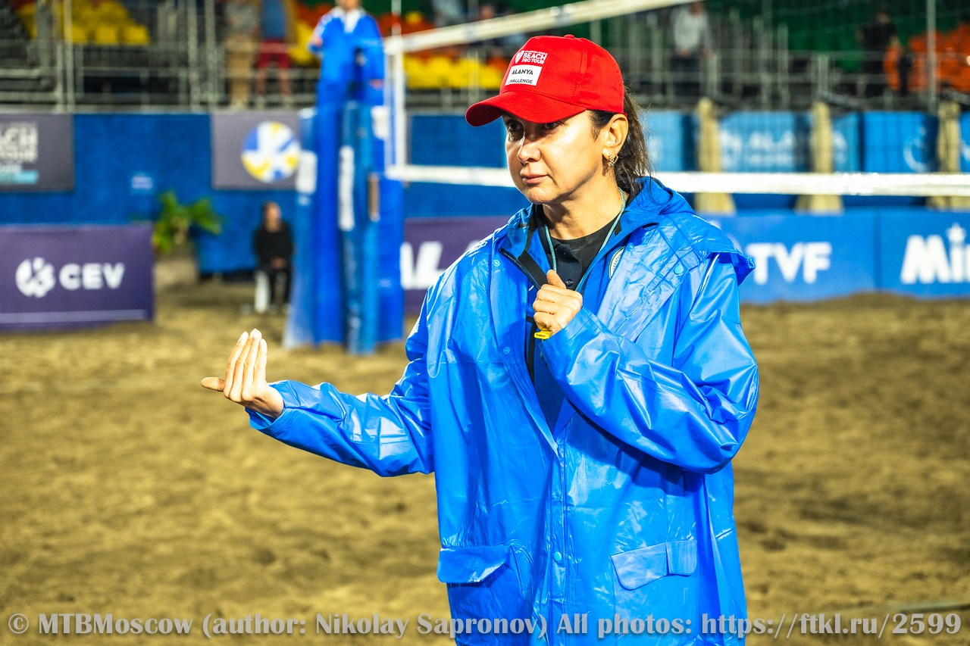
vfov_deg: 20.0
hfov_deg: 29.7
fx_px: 1832
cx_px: 485
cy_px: 323
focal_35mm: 68
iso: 1250
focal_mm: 68
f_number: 3.5
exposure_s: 1/1000
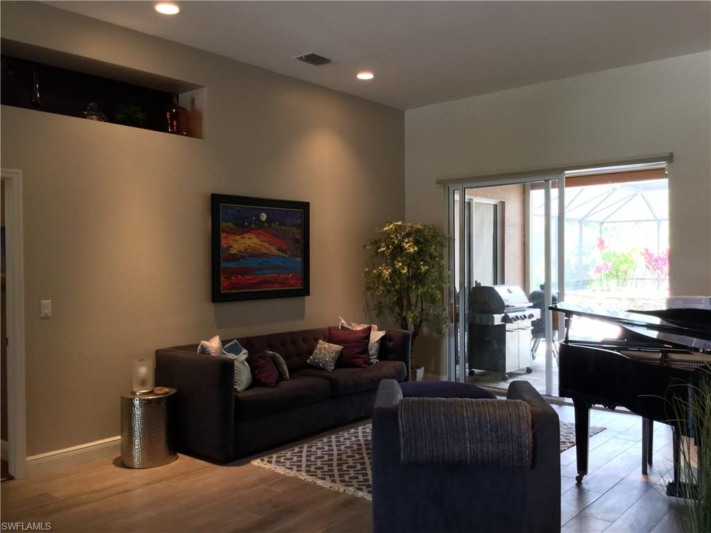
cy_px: 266
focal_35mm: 31
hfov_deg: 58.4
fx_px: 637
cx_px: 356
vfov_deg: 45.4
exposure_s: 1/30
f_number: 2.4
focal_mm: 3.3
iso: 100
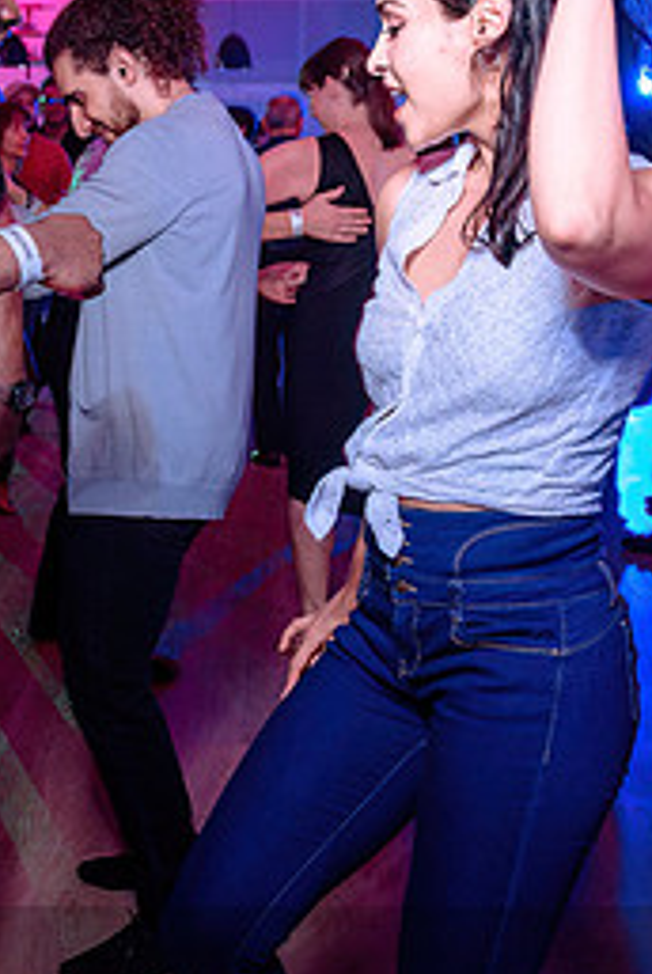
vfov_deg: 32.3
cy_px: 406
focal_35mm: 62
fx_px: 1680
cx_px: 141
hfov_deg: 21.7
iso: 800
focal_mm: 24
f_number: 3.5
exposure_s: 1/50
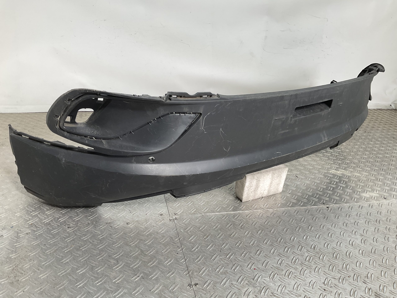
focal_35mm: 29
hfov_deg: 61.7
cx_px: 198
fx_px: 333
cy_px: 149
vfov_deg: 48.2
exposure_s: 1/161
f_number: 1.8
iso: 16
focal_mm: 3
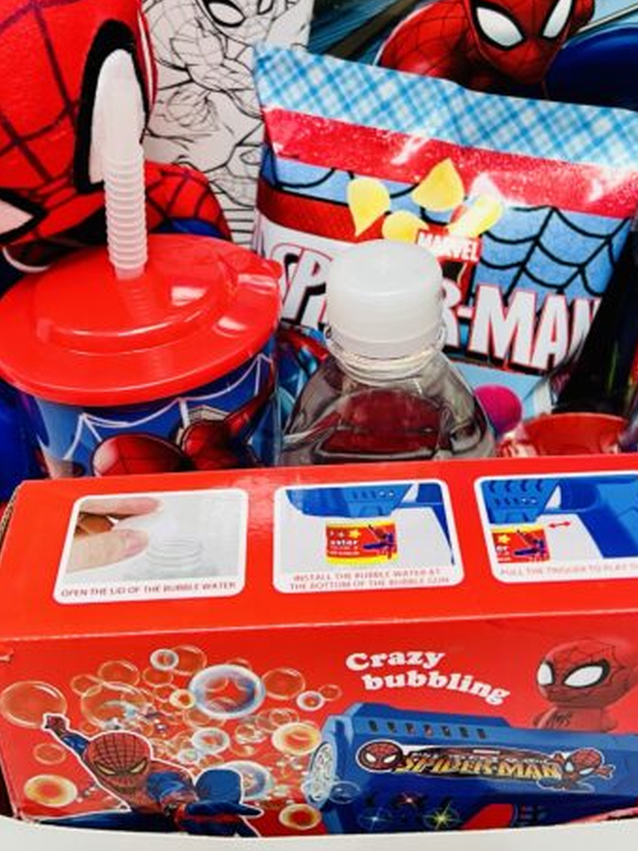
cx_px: 322
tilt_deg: -27.5
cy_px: 322
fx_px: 1130
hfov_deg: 31.5
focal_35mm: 46
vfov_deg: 41.0
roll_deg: +0.1
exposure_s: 1/60
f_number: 1.5
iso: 160
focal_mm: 5.7
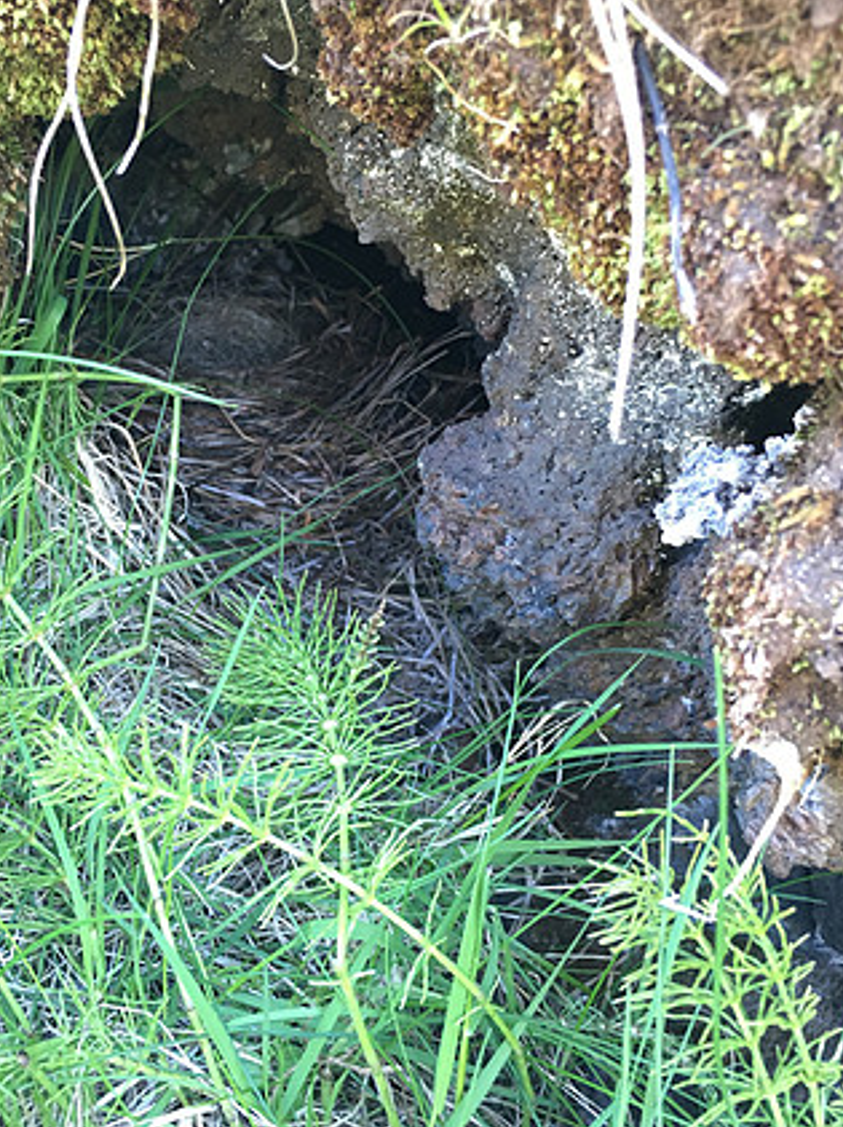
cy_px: 517
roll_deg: -1.0
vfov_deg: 46.8
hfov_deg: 35.7
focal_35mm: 40
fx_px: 1301
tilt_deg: -23.9
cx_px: 320
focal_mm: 4.15
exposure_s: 1/33
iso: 100
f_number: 2.2
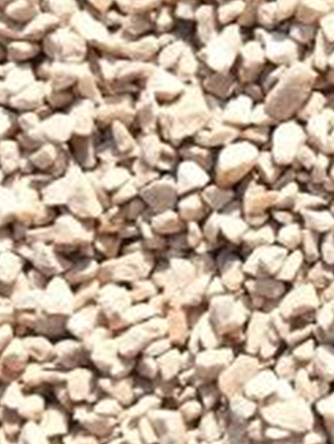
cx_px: 517
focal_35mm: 90
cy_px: 153
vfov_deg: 21.7
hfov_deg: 15.1
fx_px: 1155
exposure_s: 1/711
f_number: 1.8
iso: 20
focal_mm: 5.4
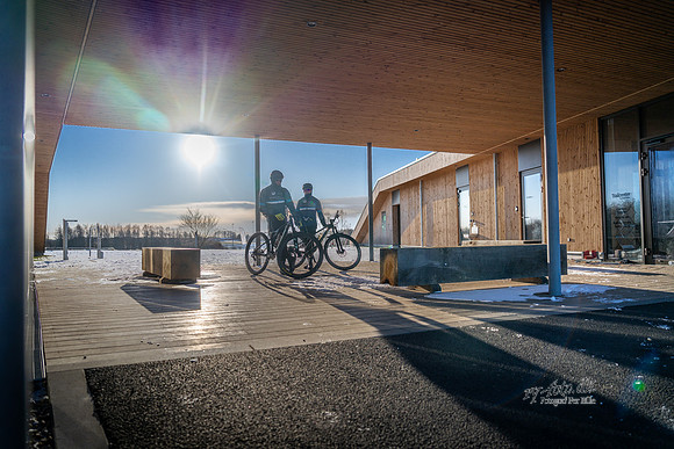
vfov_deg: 53.2
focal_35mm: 24
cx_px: 337
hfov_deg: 73.7
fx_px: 449
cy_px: 224
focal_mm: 24
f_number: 2.8
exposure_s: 1/4000
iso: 160
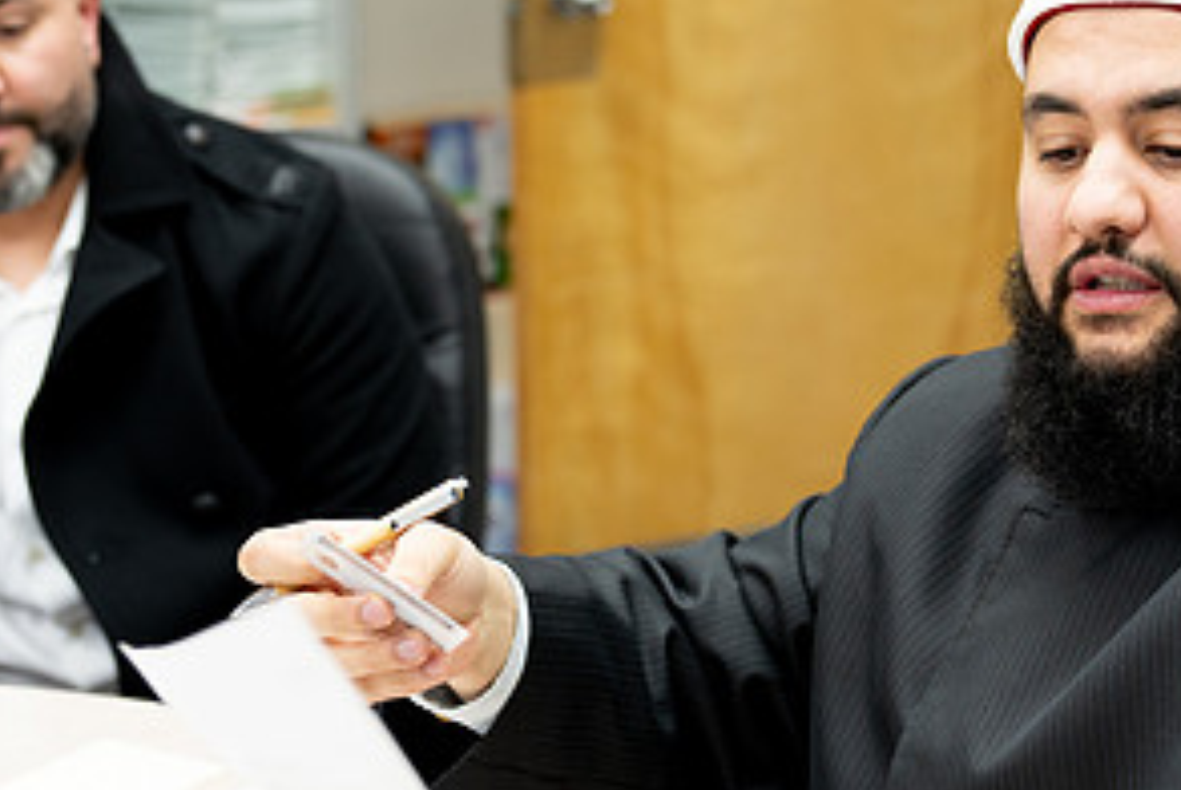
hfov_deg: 21.9
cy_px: 385
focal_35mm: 93
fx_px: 3054
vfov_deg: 14.7
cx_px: 697
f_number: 2.8
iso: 640
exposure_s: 1/160
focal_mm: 47
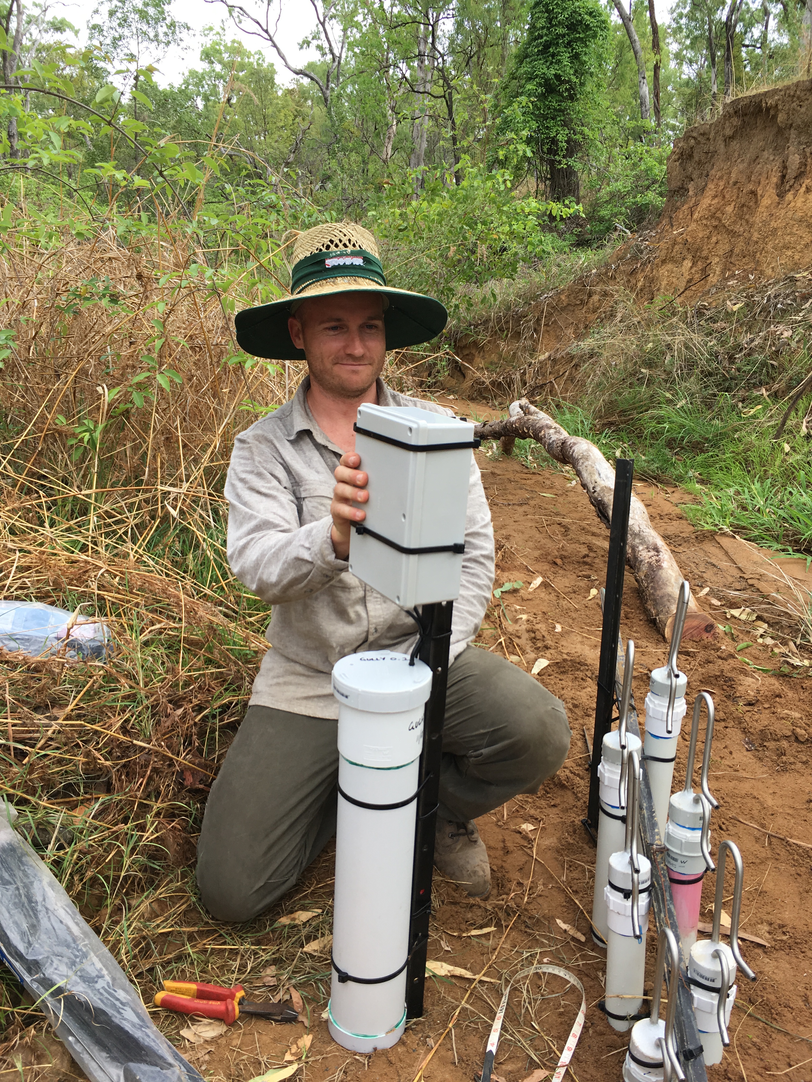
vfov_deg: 61.7
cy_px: 541
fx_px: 907
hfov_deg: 48.2
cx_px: 406
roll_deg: +0.8
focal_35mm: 29
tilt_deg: -17.5
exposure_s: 1/286
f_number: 2.2
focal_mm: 4.15
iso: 25
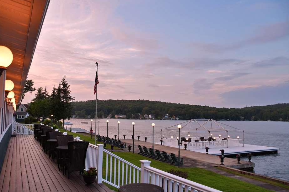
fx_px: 241
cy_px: 101
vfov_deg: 43.6
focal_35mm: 30
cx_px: 130
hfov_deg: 61.8
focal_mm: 18
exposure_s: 1/80
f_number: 4.5
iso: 160
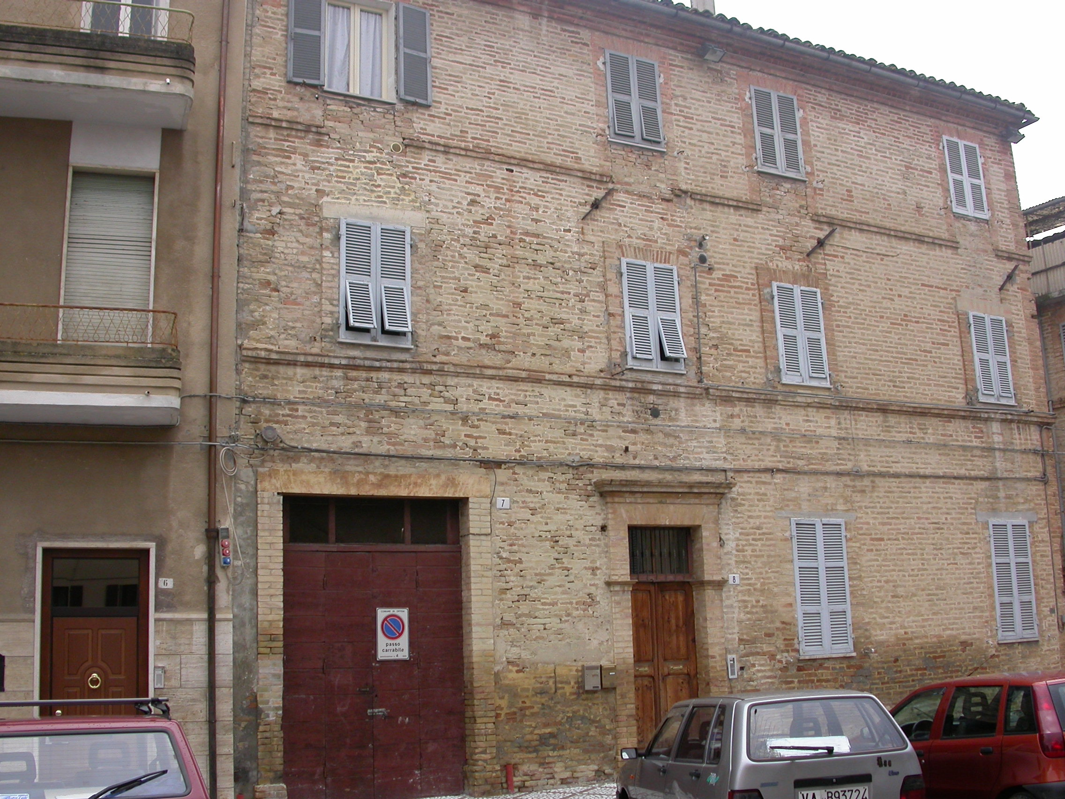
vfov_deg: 37.7
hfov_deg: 49.0
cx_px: 532
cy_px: 400
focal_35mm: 38
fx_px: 1169
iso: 100
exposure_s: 1/120
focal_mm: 7.85
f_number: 4.2
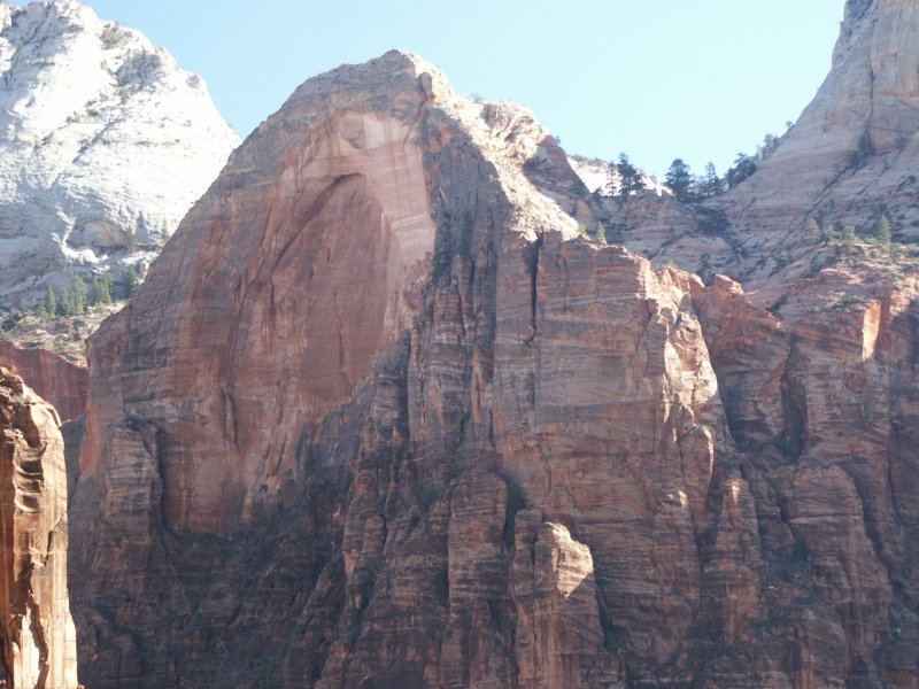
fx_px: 2788
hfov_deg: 18.7
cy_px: 344
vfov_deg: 14.1
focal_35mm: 105
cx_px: 460
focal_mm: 25.97
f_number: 3.5
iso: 125
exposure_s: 1/90
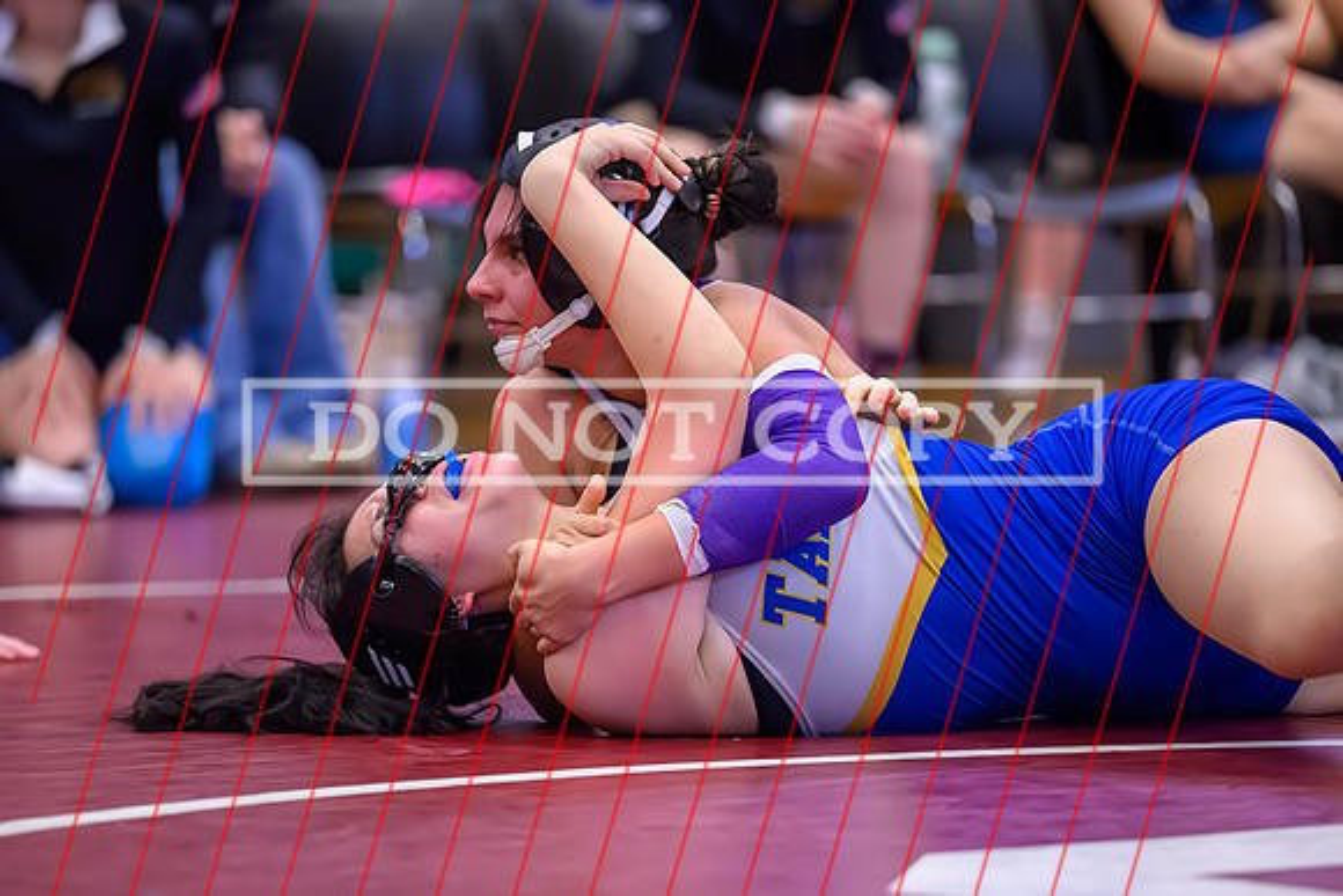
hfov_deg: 8.8
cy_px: 468
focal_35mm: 235
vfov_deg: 5.9
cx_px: 565
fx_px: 8761
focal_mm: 200
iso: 10000
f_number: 2.8
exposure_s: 1/640
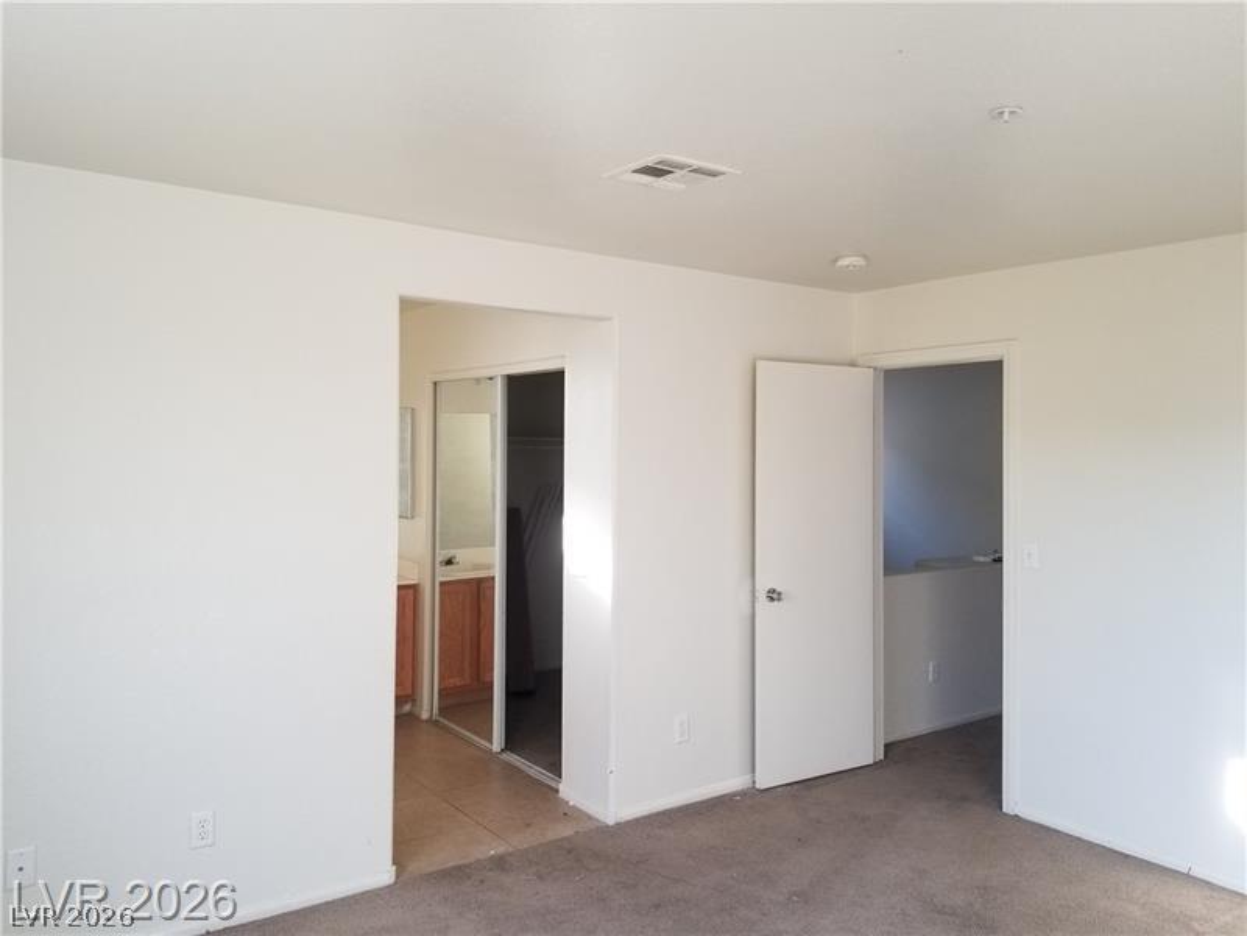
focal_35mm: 26
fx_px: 937
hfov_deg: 67.3
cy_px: 468
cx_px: 624
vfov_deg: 53.1
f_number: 1.7
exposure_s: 1/60
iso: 100
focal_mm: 4.3
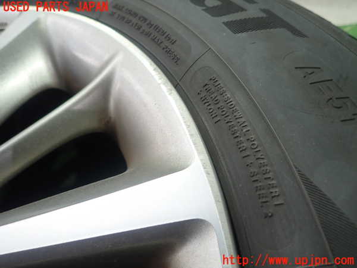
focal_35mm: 25
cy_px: 134
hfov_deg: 69.4
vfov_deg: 54.9
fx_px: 258
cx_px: 178
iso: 200
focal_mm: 4.5
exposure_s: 1/50
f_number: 2
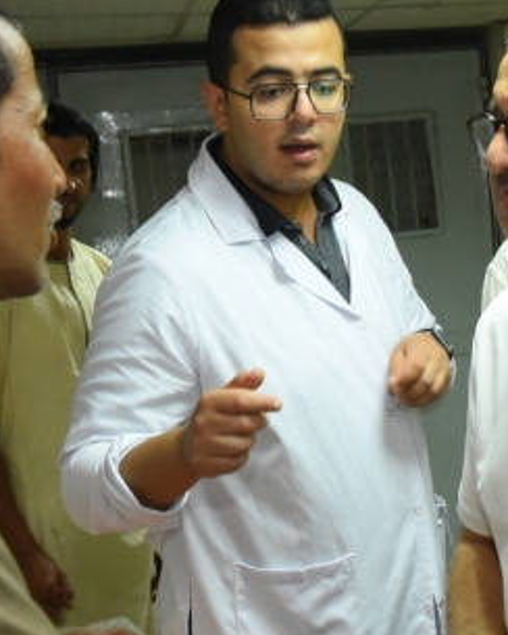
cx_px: 450
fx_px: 1541
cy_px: 256
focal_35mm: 82
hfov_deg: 18.4
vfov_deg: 23.2
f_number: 4.5
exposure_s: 1/125
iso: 3200
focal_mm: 26
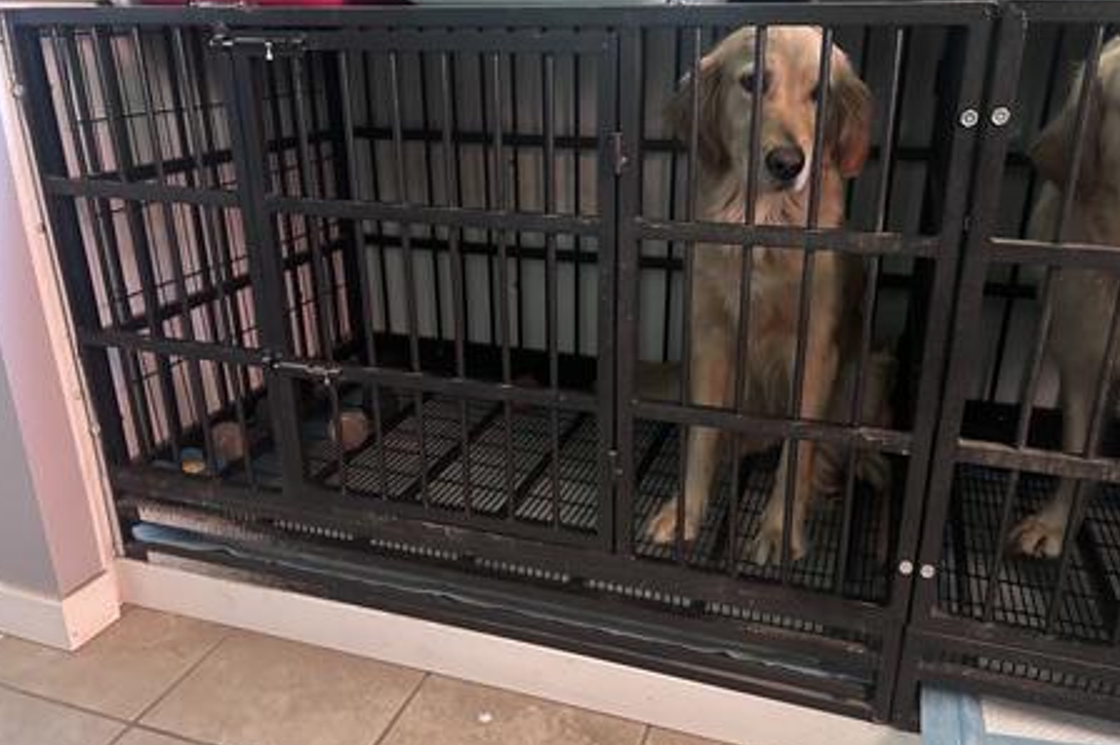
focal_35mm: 29
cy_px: 370
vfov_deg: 44.9
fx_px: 902
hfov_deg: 63.7
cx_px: 582
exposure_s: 1/30
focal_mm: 5.7
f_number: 1.5
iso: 800
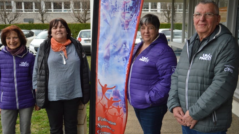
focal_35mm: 40
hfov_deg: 50.5
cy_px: 73
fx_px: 253
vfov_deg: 29.7
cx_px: 117
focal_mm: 22
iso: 400
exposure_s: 1/1000
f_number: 4.5
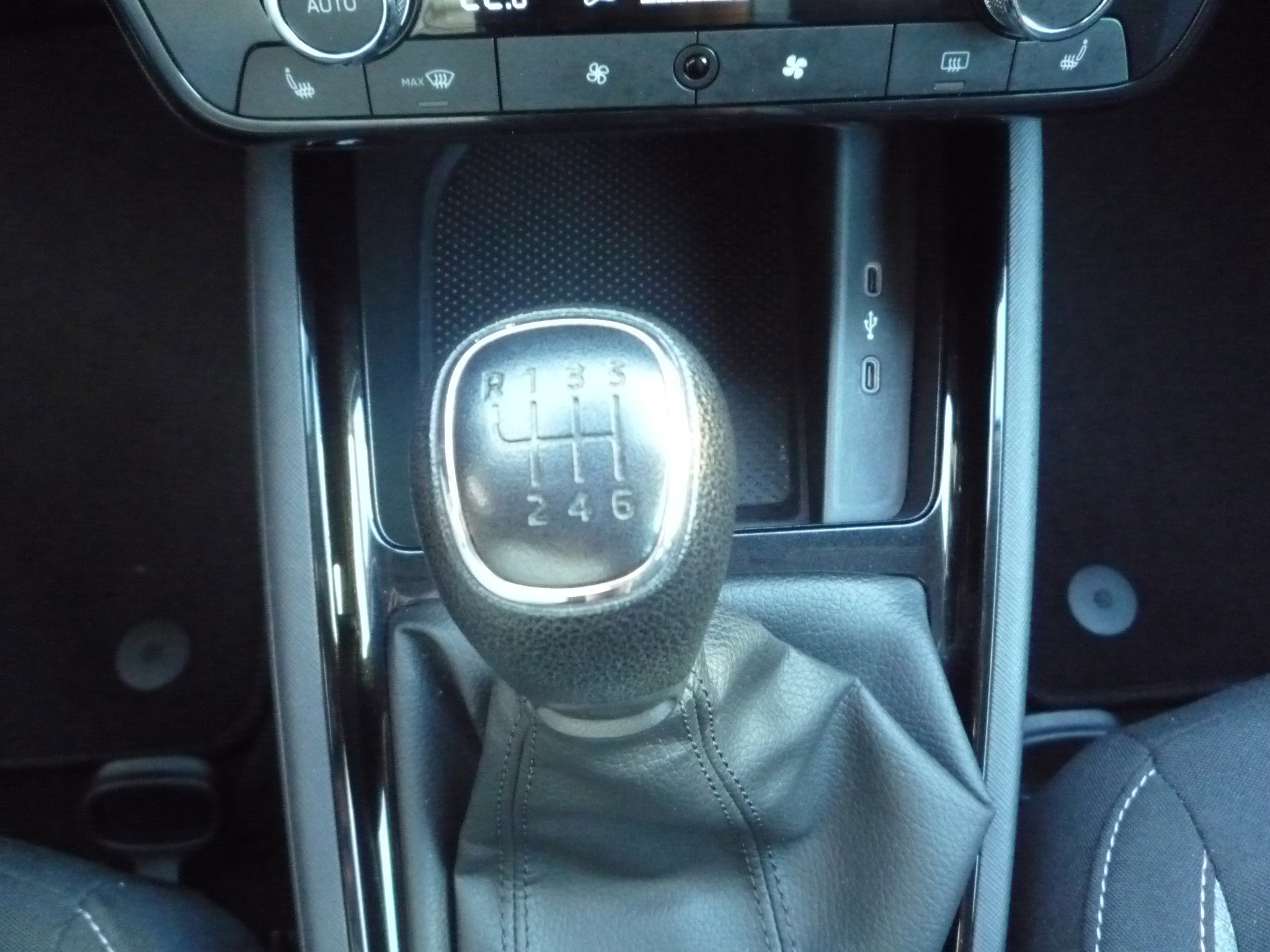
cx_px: 635
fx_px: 1101
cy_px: 476
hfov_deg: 60.0
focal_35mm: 30
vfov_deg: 46.8
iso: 800
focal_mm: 5.2
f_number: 3.3
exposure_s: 1/15
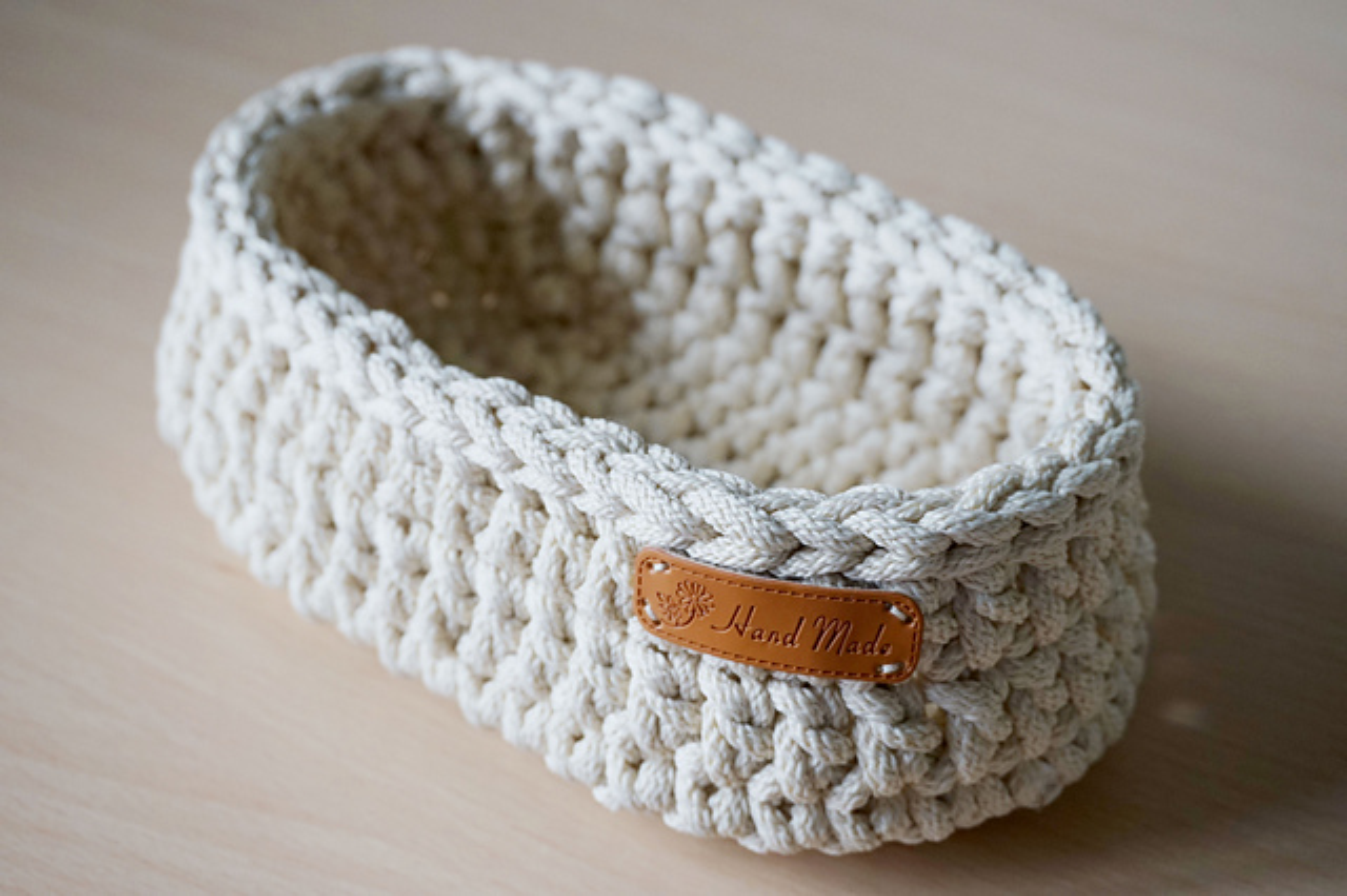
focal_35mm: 57
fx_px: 2132
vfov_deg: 23.8
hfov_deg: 35.1
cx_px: 674
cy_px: 448
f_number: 5.6
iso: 500
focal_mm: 38
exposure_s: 1/60
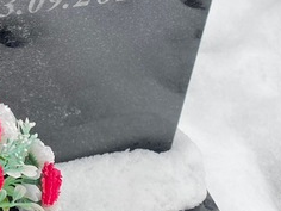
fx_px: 714
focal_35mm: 88
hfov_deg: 20.6
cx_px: -65
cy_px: -100
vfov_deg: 15.5
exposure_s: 1/121
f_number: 1.8
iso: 40
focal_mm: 4.25
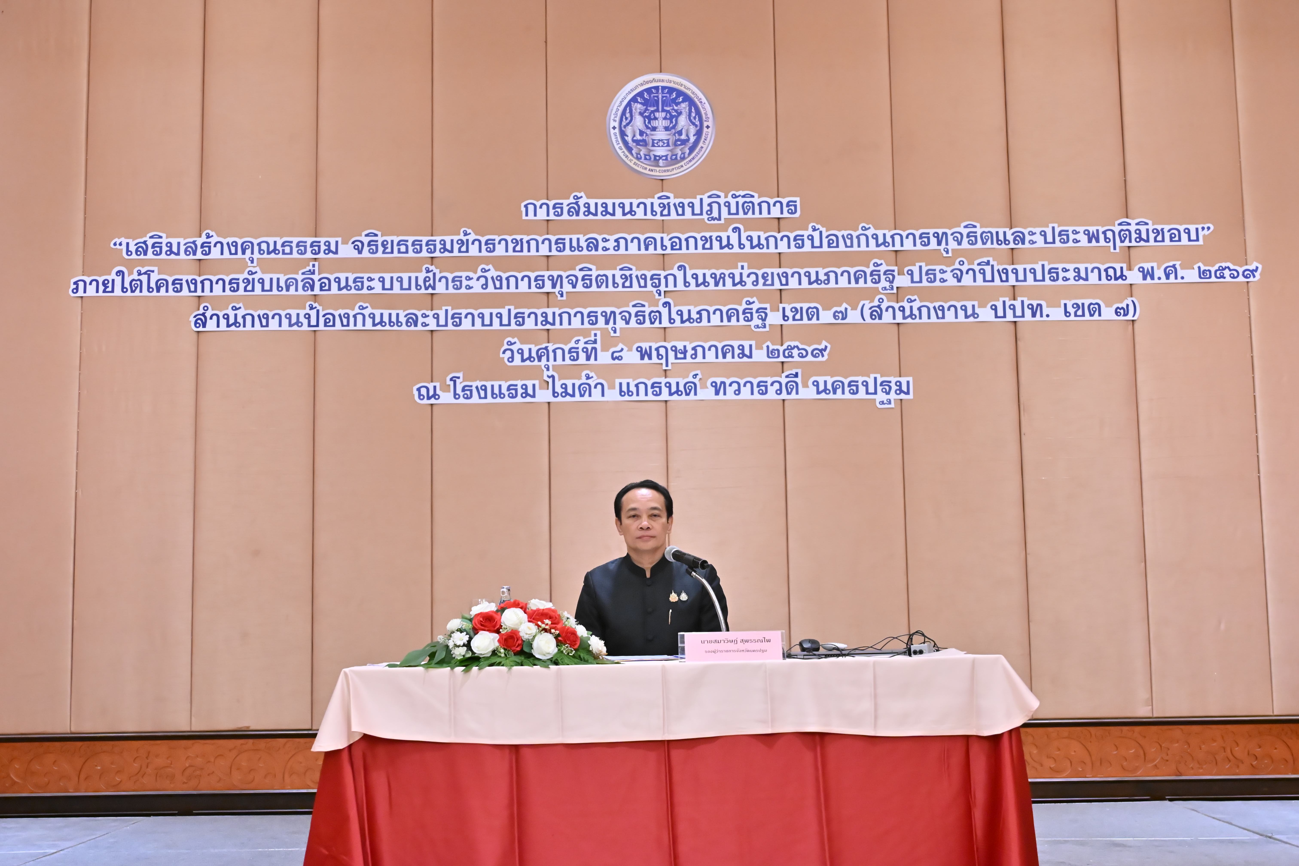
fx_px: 1515
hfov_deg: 46.4
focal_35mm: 42
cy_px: 433
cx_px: 650
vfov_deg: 31.9
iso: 5000
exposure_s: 1/160
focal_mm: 42
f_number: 4
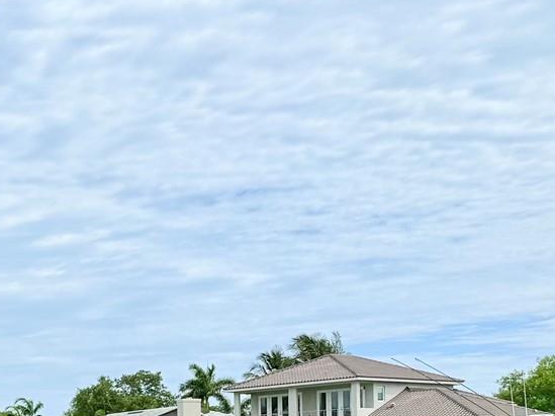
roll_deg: +1.0
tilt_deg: -0.4
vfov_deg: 19.7
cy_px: 498
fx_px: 1122
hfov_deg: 23.3
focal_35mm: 70
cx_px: -235
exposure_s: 1/11905
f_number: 1.78
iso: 80
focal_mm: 6.76
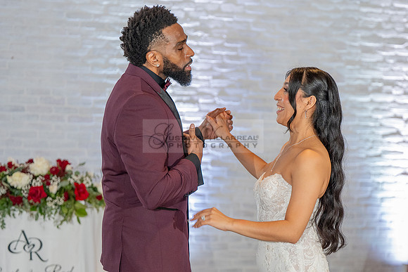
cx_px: 286
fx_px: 1176
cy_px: 184
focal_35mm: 104
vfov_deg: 13.2
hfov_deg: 19.6
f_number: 2.8
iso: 1600
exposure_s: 1/125
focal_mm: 70
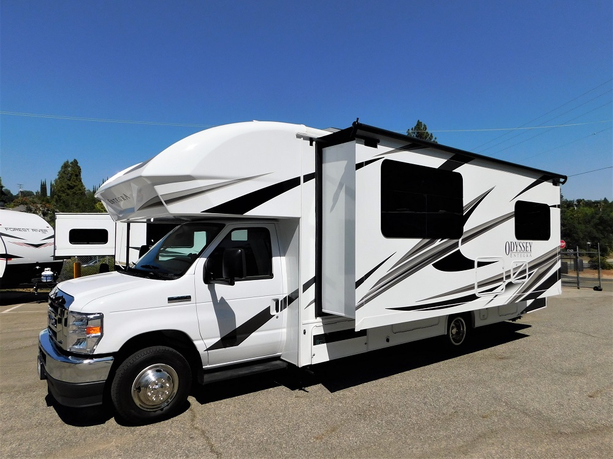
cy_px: 230
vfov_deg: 58.8
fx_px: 407
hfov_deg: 74.0
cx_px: 306
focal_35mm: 23
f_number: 6
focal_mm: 4
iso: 125
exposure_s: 1/1000
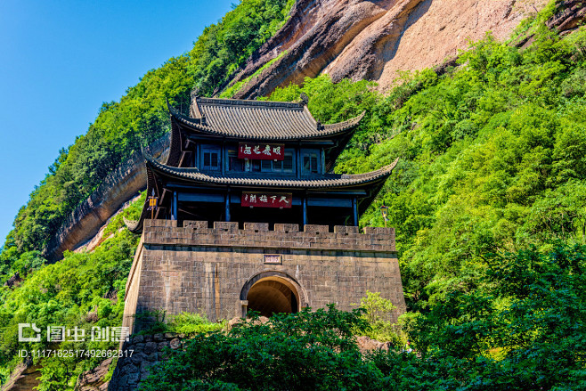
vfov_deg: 16.7
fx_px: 1335
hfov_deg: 24.8
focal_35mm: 82
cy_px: 196
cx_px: 293
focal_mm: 82
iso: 200
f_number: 9
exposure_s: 1/125
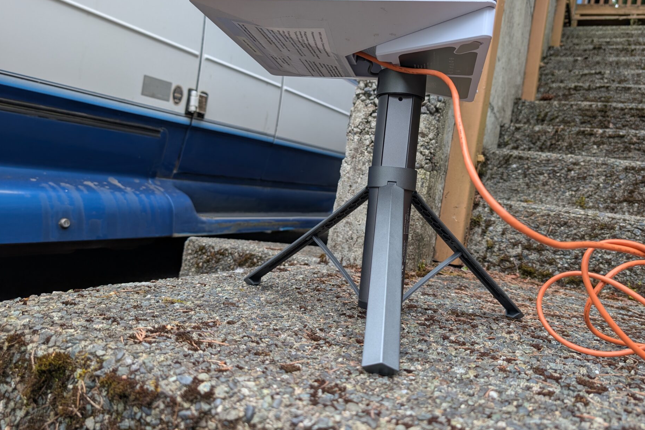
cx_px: 334
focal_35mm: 26
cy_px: 182
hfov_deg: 69.4
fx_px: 466
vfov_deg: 49.4
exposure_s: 1/224
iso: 20
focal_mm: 6.9
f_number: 1.68
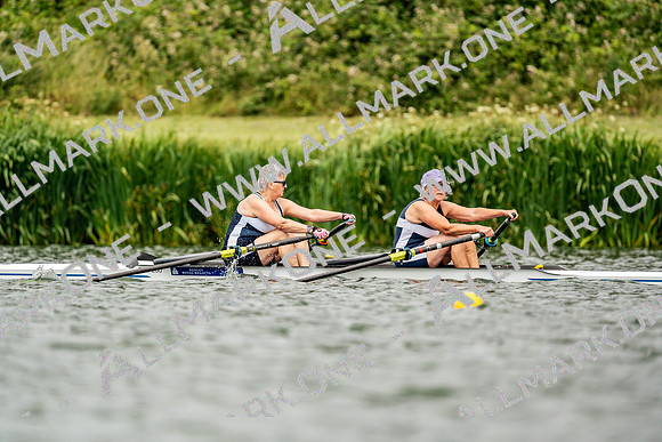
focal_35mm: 576
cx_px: 331
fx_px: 10594
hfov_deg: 3.6
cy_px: 221
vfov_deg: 2.4
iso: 500
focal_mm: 576
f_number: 6.3
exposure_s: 1/2000
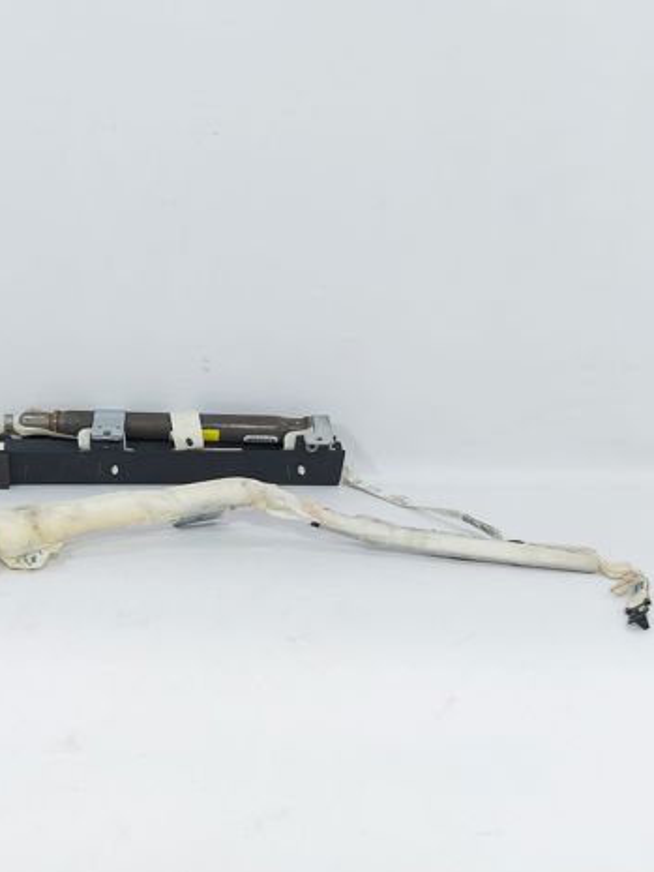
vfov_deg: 55.3
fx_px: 831
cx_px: 101
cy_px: 434
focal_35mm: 33
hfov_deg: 40.6
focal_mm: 5.23
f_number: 1.8
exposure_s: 1/50
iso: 40
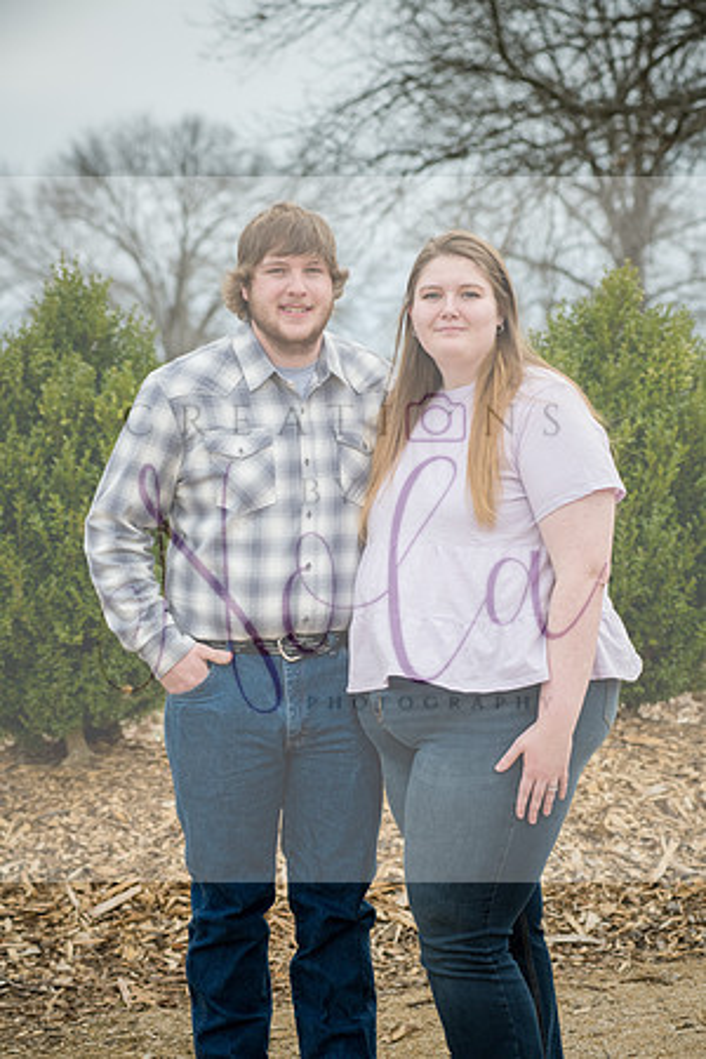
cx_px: 353
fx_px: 2706
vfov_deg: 22.1
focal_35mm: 92
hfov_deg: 14.9
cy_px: 530
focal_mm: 92
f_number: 6.3
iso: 400
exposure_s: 1/640
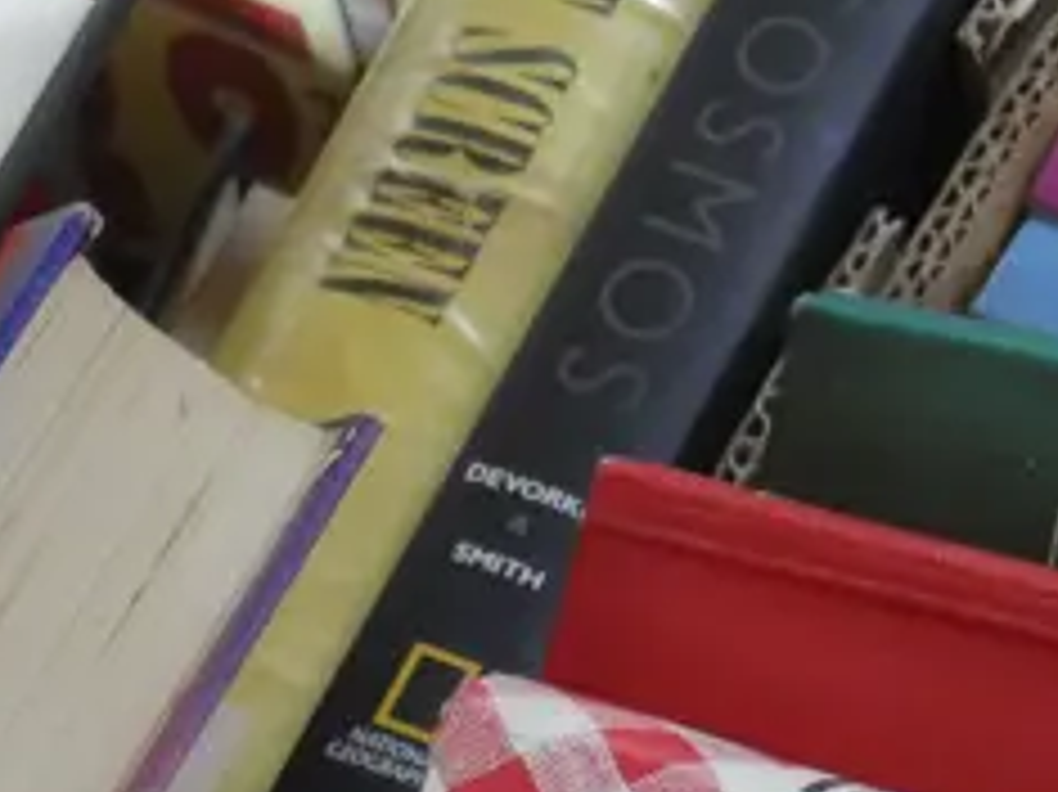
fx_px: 6660
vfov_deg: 6.6
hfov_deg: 8.8
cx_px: 1814
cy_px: 1510
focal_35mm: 218
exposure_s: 1/30
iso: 3200
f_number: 5.3
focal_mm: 25
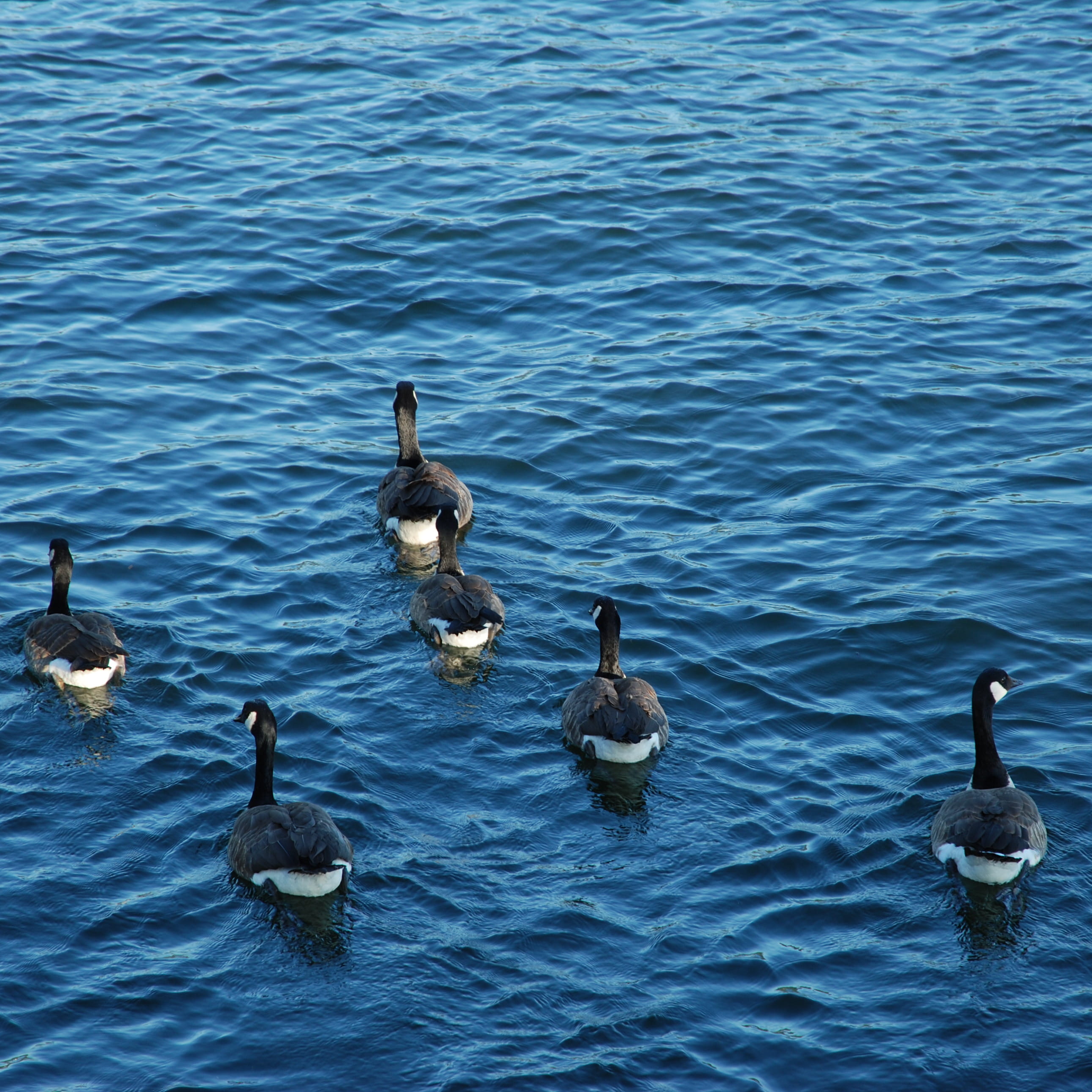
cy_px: 546
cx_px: 608
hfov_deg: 11.7
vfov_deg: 11.7
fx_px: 5318
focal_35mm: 149
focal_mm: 78
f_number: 5.6
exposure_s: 1/80
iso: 100
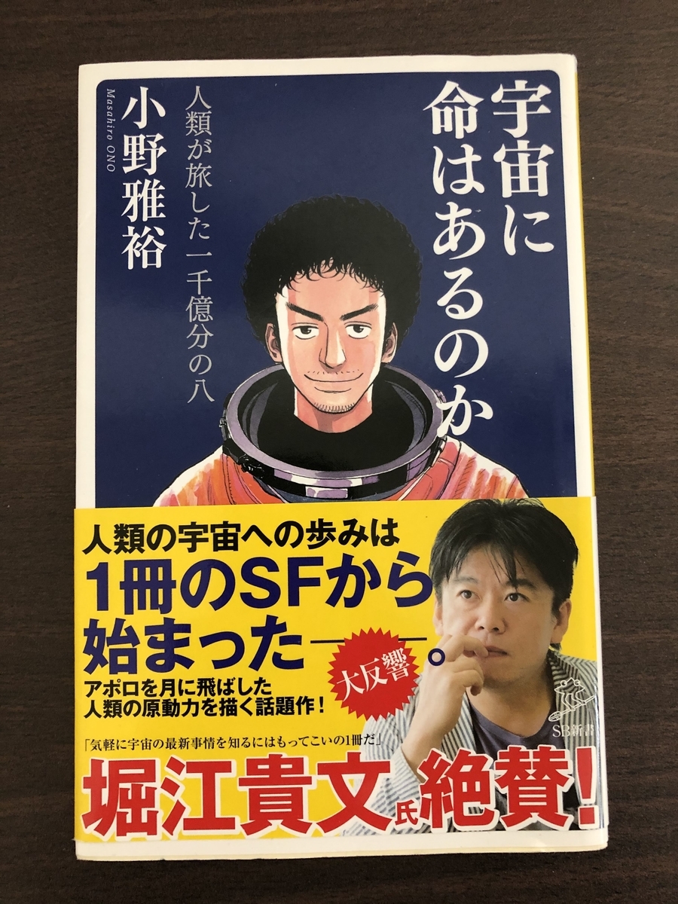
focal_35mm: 28
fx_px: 731
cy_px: 452
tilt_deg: -85.3
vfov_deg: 63.4
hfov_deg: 49.7
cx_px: 339
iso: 80
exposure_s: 1/15
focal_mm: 4
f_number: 1.8
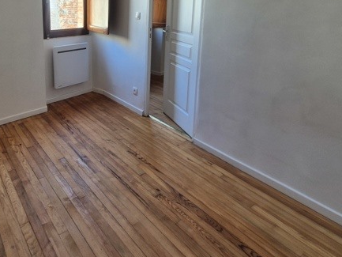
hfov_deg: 69.7
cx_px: 116
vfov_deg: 53.8
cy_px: 59
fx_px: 237
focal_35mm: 24
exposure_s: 1/50
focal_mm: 2.2
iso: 80
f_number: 2.2
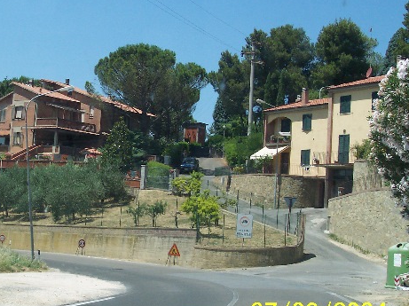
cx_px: 68
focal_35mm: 66
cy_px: 114
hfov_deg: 28.6
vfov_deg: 22.2
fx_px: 779
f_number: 4.8
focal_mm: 8
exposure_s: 1/700
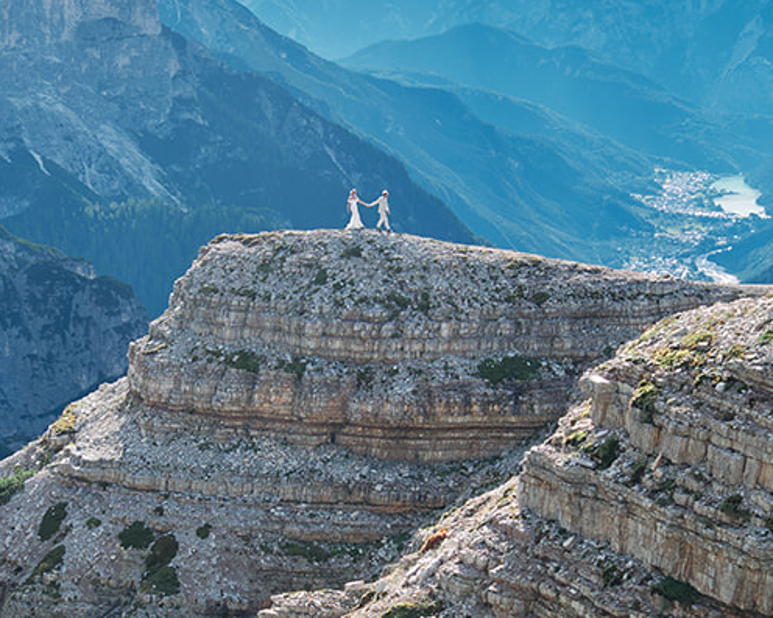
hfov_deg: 18.1
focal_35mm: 106
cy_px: 377
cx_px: 355
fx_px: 2426
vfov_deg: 14.5
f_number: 3.2
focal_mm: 23
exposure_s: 1/850
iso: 125
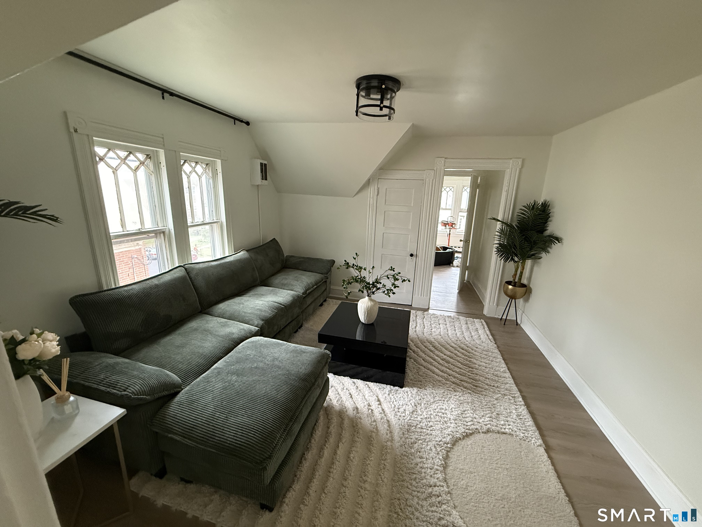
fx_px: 284
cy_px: 264
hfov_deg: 102.1
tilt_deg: -13.8
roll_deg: -1.9
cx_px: 351
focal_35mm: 14
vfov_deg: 85.7
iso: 640
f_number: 2.2
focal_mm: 2.22
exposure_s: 1/60
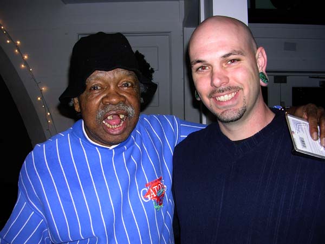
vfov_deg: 37.7
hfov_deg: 49.0
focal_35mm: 38
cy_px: 122
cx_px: 162
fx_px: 357
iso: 50
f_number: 2.8
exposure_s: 1/60.1
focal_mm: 5.8
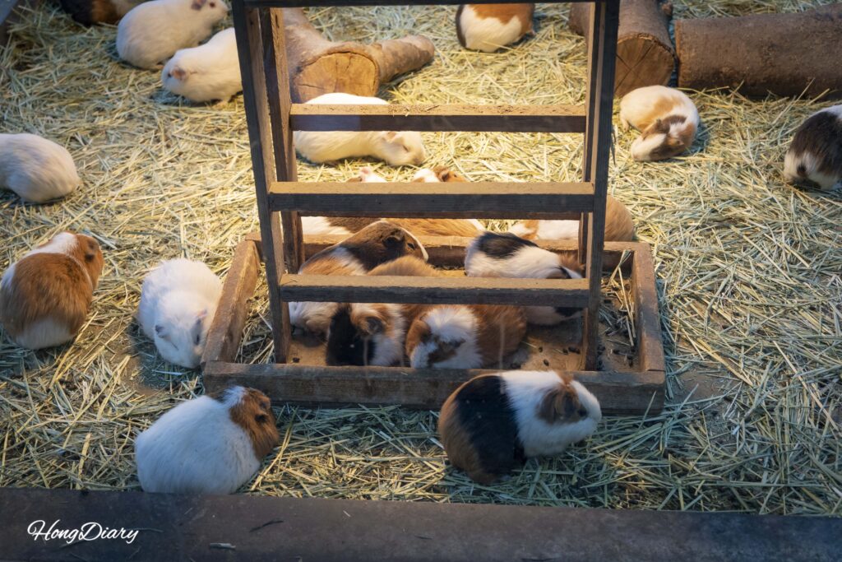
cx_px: 421
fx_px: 1403
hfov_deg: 33.4
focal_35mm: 60
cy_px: 281
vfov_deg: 22.6
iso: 1600
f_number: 5.6
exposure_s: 1/160
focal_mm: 60
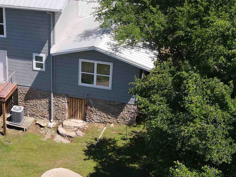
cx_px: 45
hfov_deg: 31.3
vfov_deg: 24.2
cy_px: 52
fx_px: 409
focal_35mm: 60
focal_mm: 4.5
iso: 100
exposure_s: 1/640
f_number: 2.8
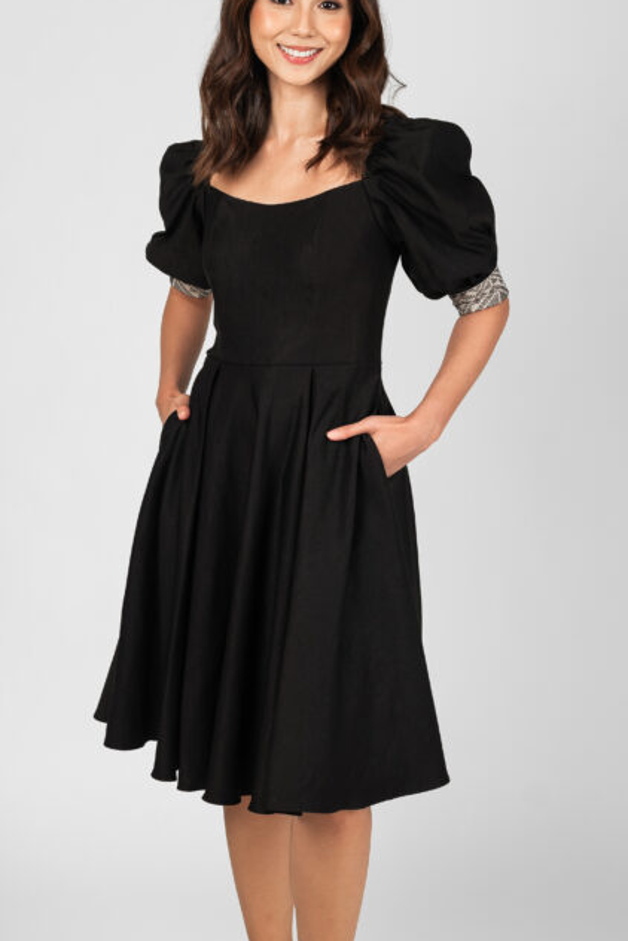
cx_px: 295
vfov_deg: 25.0
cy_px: 468
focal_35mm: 81
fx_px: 2117
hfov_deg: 16.9
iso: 250
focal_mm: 50
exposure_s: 1/200
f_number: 4.5
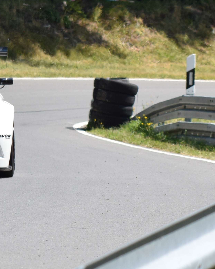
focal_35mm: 676
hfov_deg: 2.3
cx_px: 63
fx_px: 5374
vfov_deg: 2.9
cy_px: 89
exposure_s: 1/1600
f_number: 5.6
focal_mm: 125
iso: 400
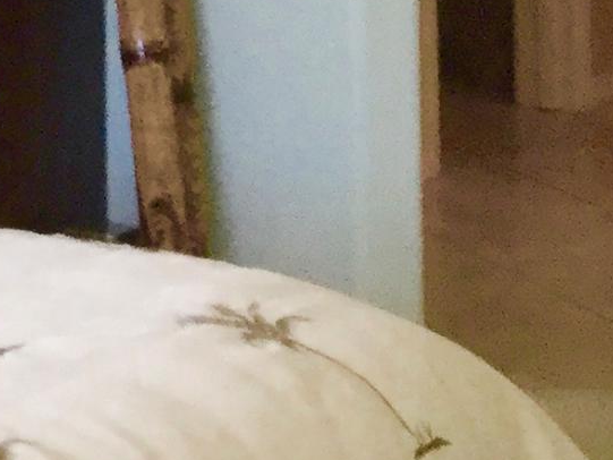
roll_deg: +0.7
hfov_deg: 9.6
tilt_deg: -0.2
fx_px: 3047
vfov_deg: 8.2
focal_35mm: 172
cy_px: -463
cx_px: -1053
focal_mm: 3.3
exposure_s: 1/30
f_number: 2.4
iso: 25
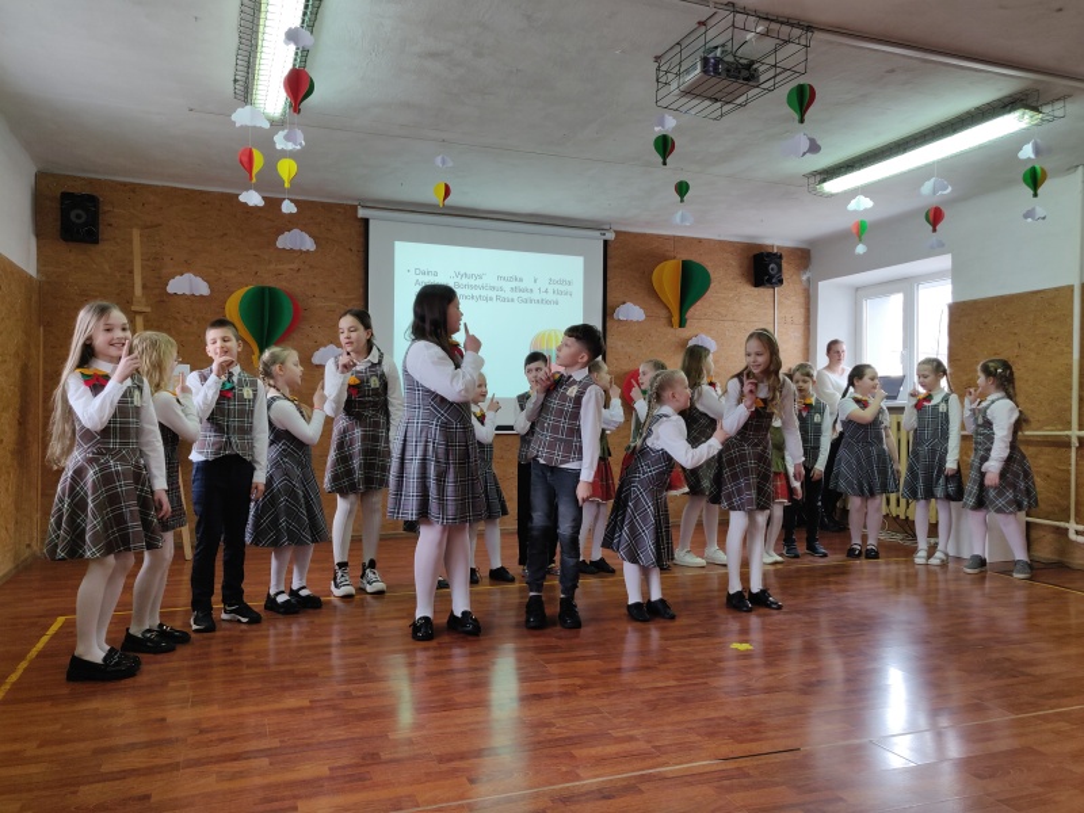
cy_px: 406
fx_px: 783
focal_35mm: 25
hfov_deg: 69.4
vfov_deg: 54.9
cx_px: 542
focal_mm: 4.25
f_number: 1.7
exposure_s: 1/50
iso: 125
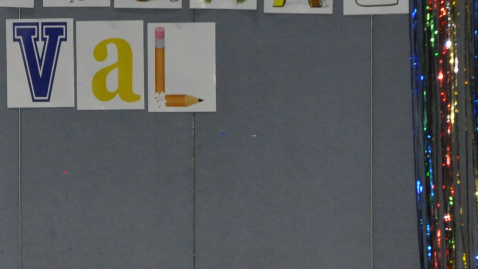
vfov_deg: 2.1
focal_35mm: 583
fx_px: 7388
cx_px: -68
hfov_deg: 3.7
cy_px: 134
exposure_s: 1/60
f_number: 5.6
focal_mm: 105
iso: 800
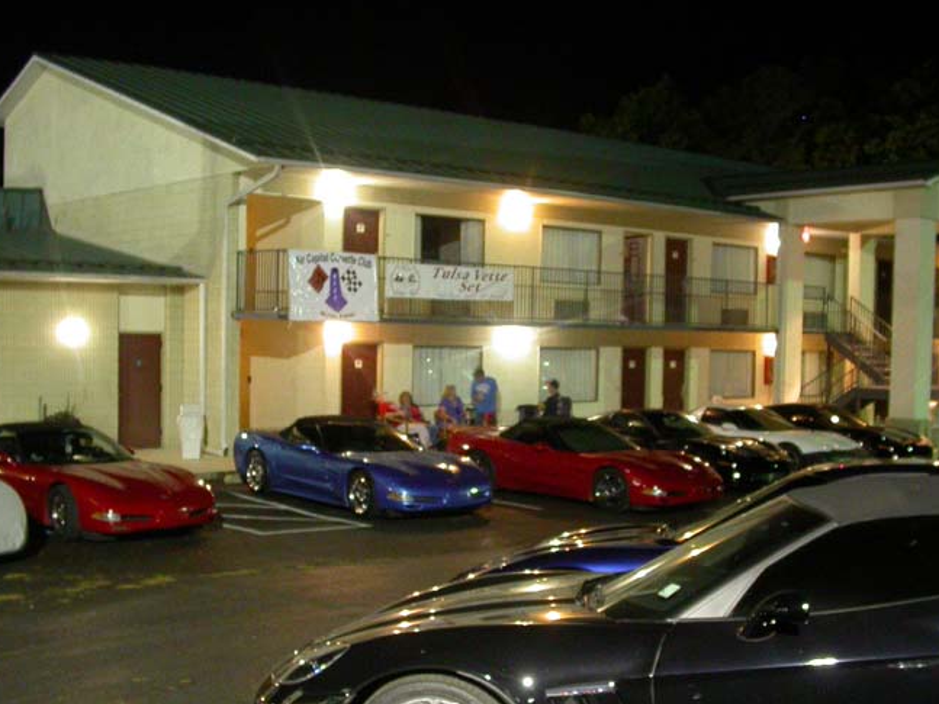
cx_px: 467
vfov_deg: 30.8
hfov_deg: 40.4
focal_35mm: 47
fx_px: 1275
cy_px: 421
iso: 400
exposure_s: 1/2.7
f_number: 2.6
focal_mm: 7.85
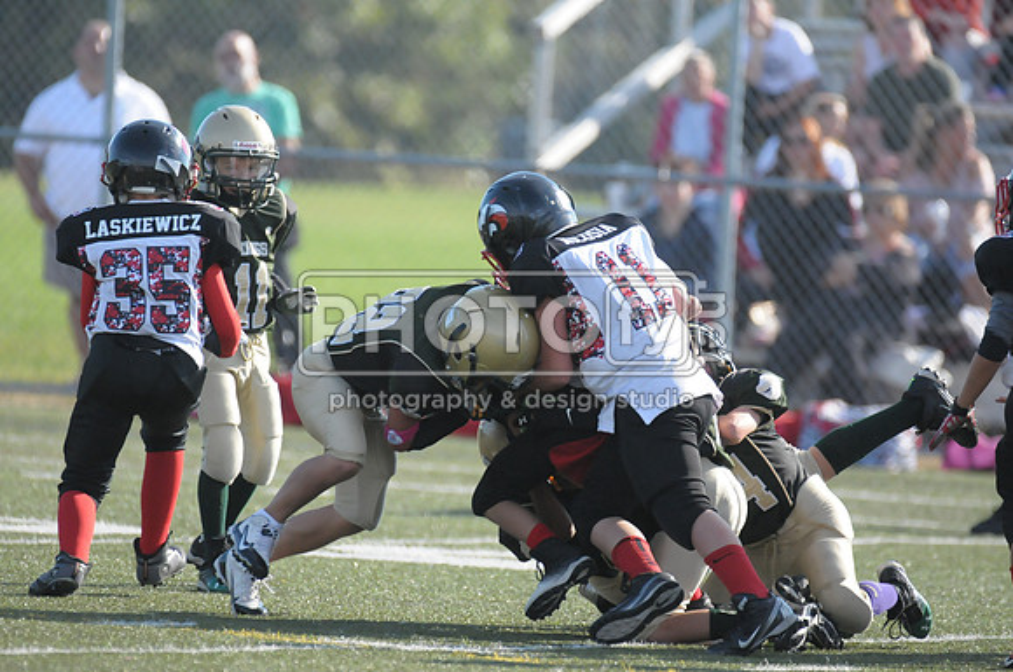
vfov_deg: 2.6
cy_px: 336
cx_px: 506
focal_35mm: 525
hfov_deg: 3.9
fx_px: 14752
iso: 1600
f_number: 4
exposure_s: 1/4000
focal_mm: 350
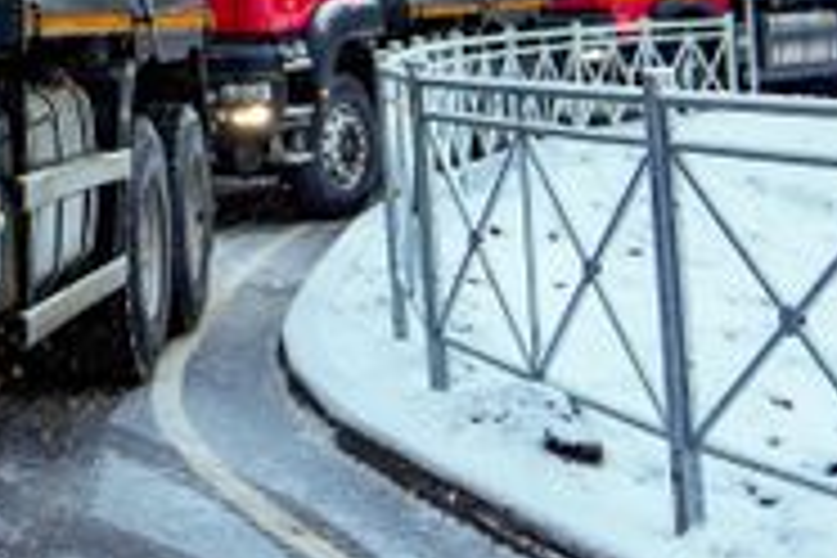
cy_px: -220
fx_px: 2092
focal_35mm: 90
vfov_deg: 14.4
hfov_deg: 21.3
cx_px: -115
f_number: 2.8
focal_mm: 24
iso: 1000
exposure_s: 1/500
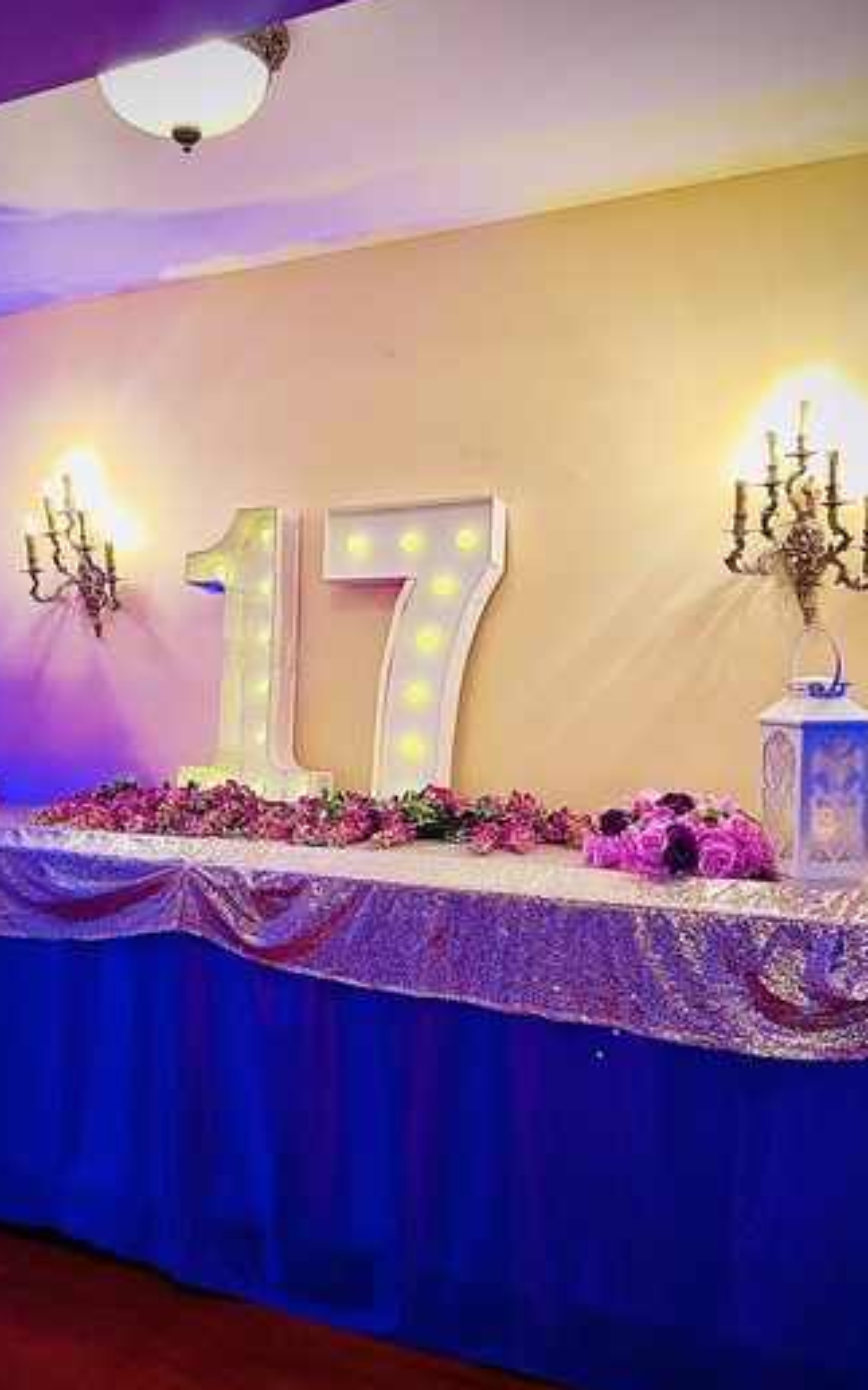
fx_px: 1212
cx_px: 333
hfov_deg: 39.2
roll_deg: +1.8
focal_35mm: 32
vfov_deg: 59.6
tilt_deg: -4.4
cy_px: 755
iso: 125
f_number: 1.5
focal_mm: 5.7
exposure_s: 1/60
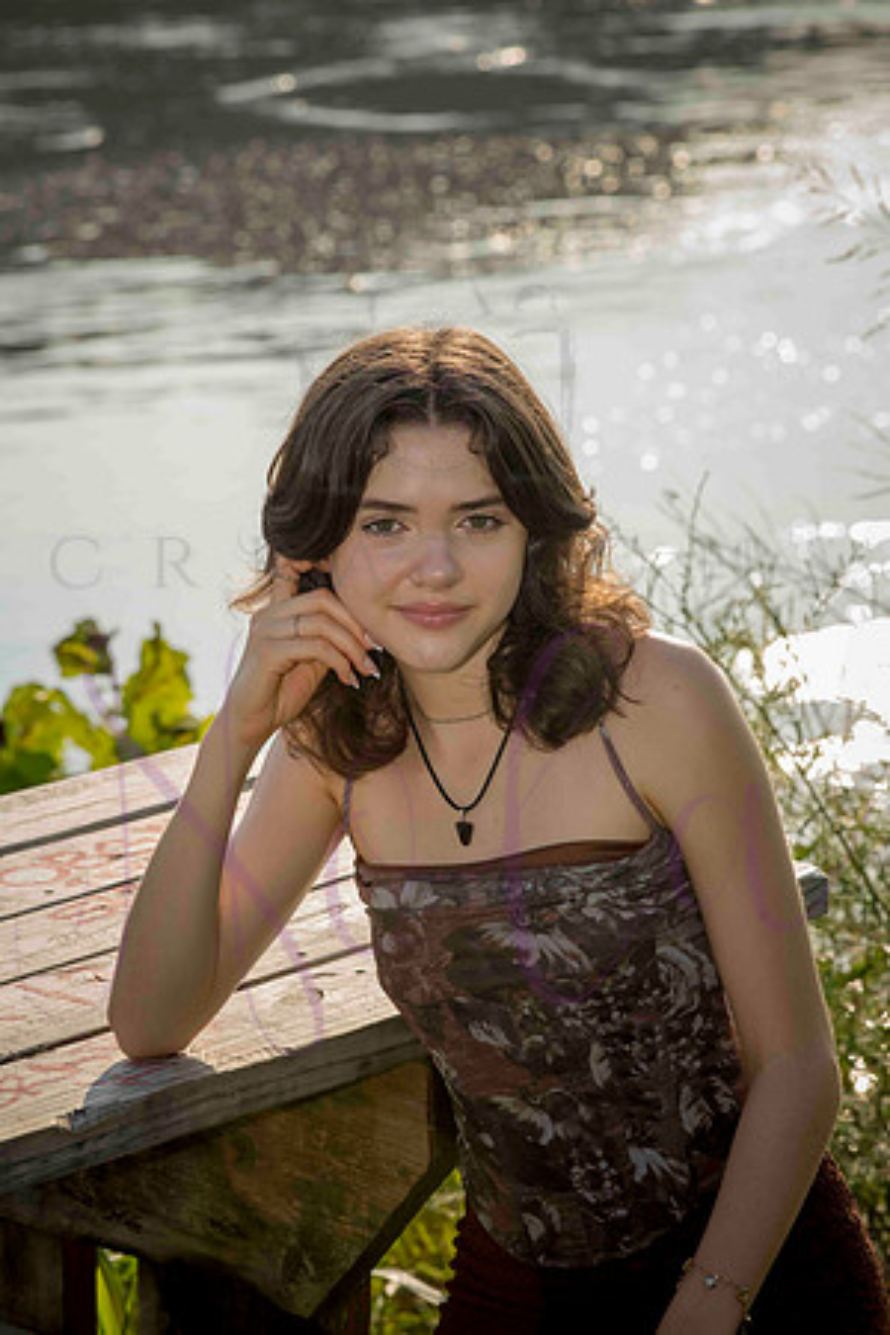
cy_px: 668
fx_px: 4635
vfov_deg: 16.4
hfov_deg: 11.0
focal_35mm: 125
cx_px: 445
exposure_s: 1/320
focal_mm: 125
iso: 400
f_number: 11
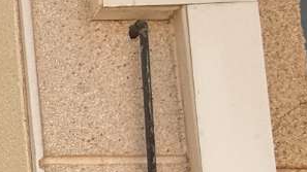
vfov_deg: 12.4
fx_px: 627
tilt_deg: +8.2
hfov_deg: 18.4
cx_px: -305
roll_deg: -0.8
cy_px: 408
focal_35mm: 77
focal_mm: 2.22
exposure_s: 1/1534
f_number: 2.2
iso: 50
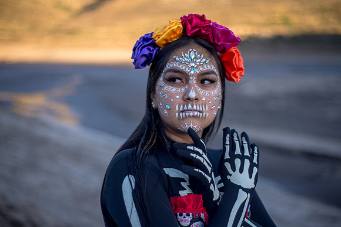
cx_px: 170
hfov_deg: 39.6
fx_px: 474
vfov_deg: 27.0
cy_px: 114
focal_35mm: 50
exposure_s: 1/1600
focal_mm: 50
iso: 100
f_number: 1.8
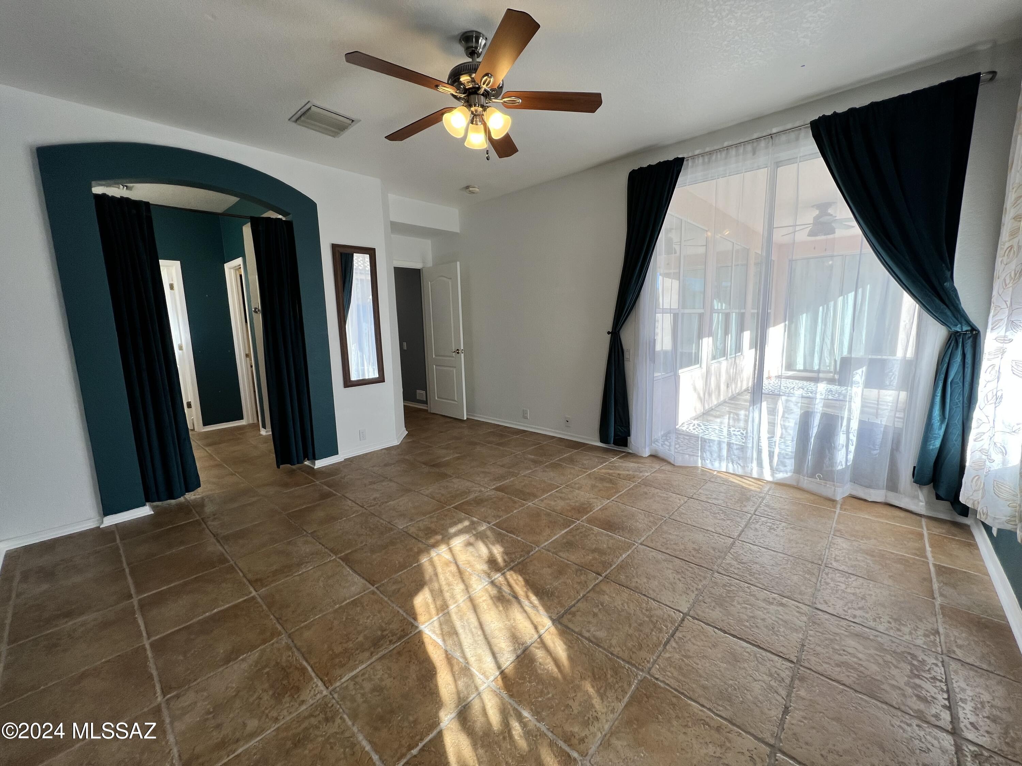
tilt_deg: -8.3
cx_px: 511
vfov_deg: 89.9
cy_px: 383
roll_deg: +1.8
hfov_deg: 106.2
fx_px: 384
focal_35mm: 13
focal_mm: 1.57
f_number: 1.8
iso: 40
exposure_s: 1/120
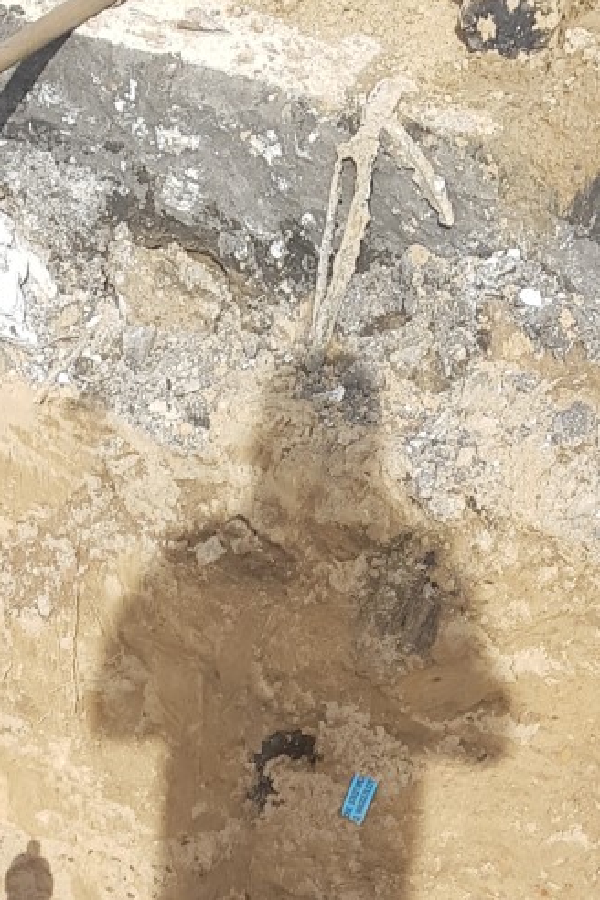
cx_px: 150
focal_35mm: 88
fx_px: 2200
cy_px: 1270
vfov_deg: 20.5
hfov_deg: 15.5
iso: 40
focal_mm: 4.2
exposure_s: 1/962
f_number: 1.7
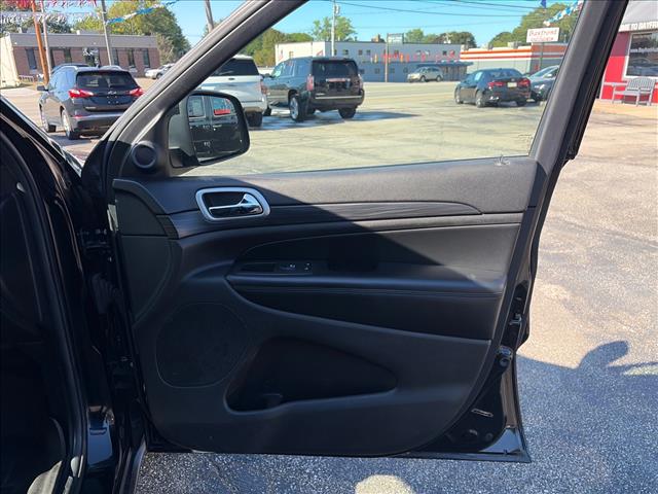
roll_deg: +1.8
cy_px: 247
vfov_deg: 53.1
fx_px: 494
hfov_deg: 67.3
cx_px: 329
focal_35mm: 26
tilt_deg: -19.3
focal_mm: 5.96
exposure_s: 1/647
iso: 50
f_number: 1.6
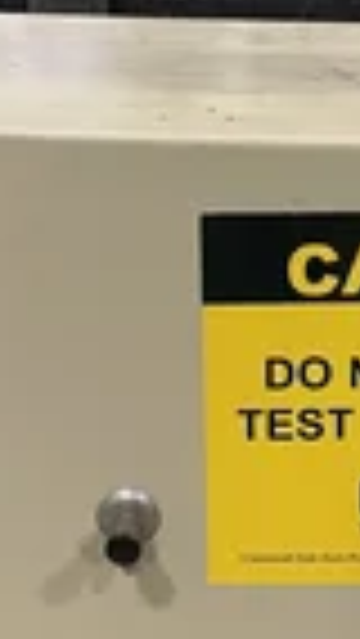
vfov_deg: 26.5
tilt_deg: -22.5
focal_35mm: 80
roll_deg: -0.4
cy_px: 360
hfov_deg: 15.1
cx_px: 234
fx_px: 1356
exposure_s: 1/60
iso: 250
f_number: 1.6
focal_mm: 4.2
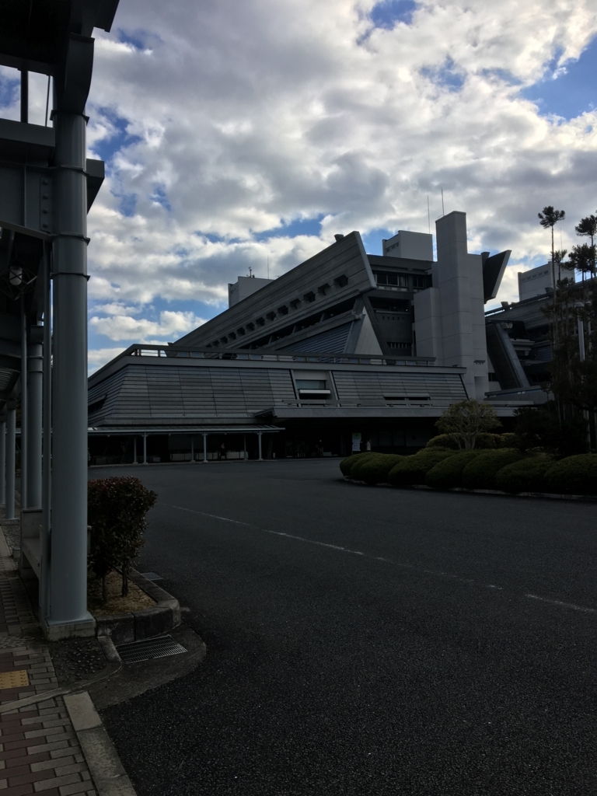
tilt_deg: +6.2
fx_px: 667
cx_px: 298
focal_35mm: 29
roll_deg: +3.8
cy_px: 398
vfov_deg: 61.7
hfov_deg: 48.2
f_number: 2.2
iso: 25
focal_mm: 4.15
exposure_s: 1/2481
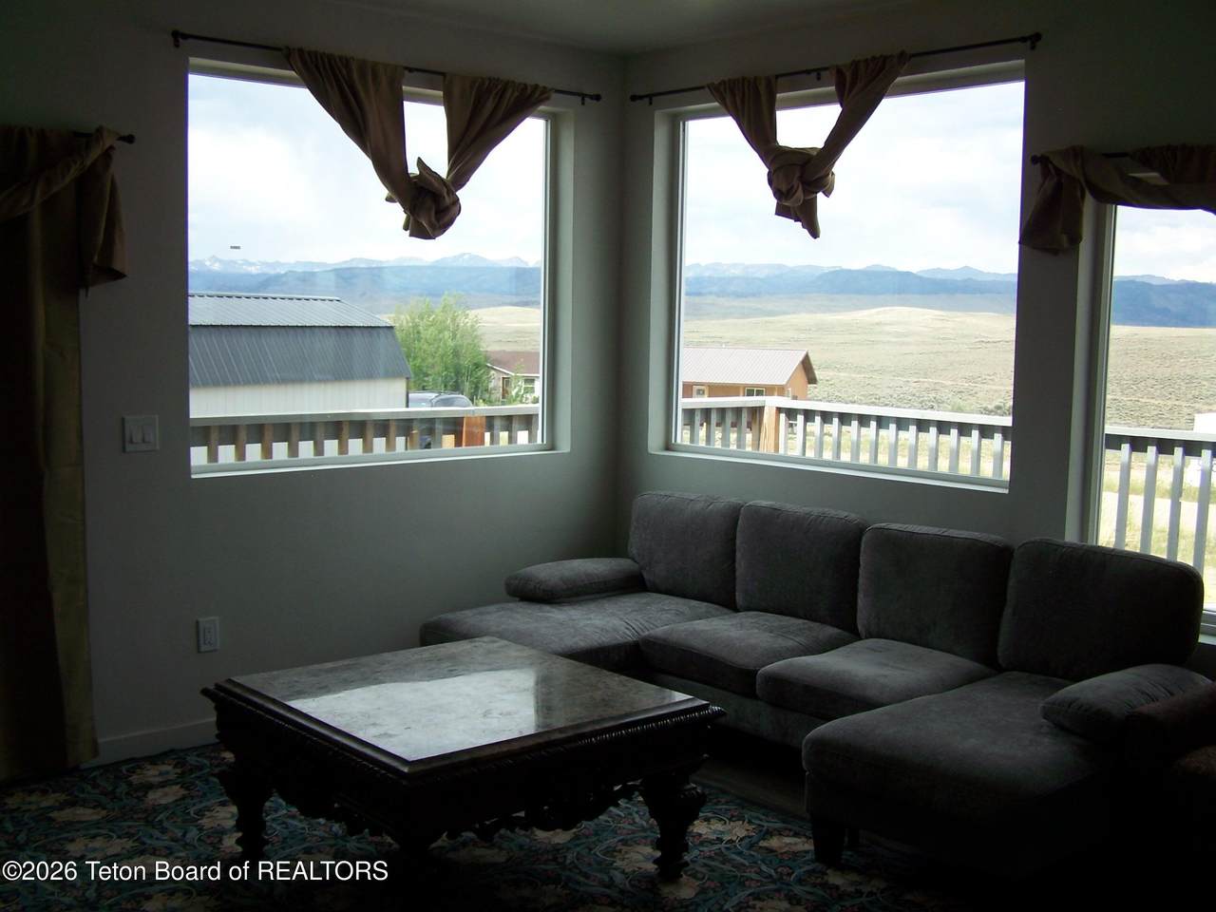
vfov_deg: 37.7
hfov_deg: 49.0
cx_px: 608
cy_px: 456
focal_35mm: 38
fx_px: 1335
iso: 64
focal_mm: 6.3
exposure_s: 1/250
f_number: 2.8
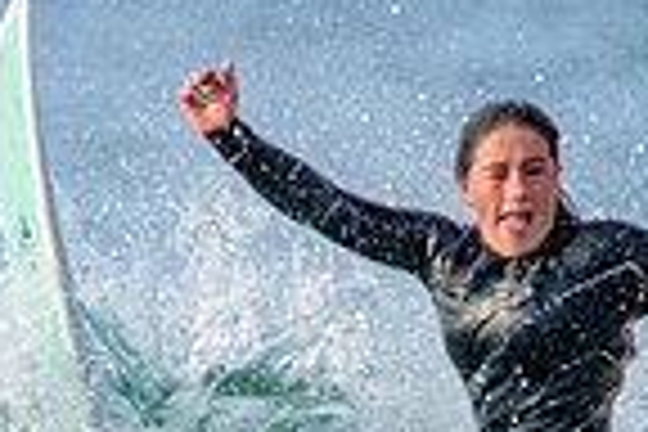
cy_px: 745
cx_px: 180
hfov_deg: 0.6
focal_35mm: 3224
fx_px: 58027
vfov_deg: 0.4
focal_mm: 800
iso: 5600
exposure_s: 1/1250
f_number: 11
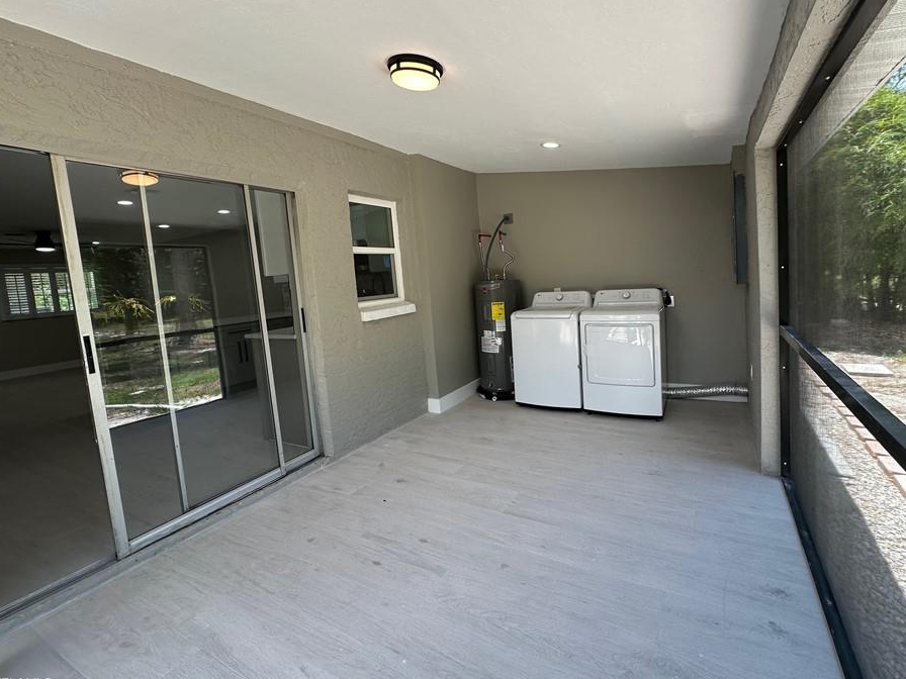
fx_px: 419
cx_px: 495
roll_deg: +4.6
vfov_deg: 77.9
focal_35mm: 16
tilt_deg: -2.6
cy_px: 305
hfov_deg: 94.2
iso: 40
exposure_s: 1/162
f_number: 2.2
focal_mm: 2.22
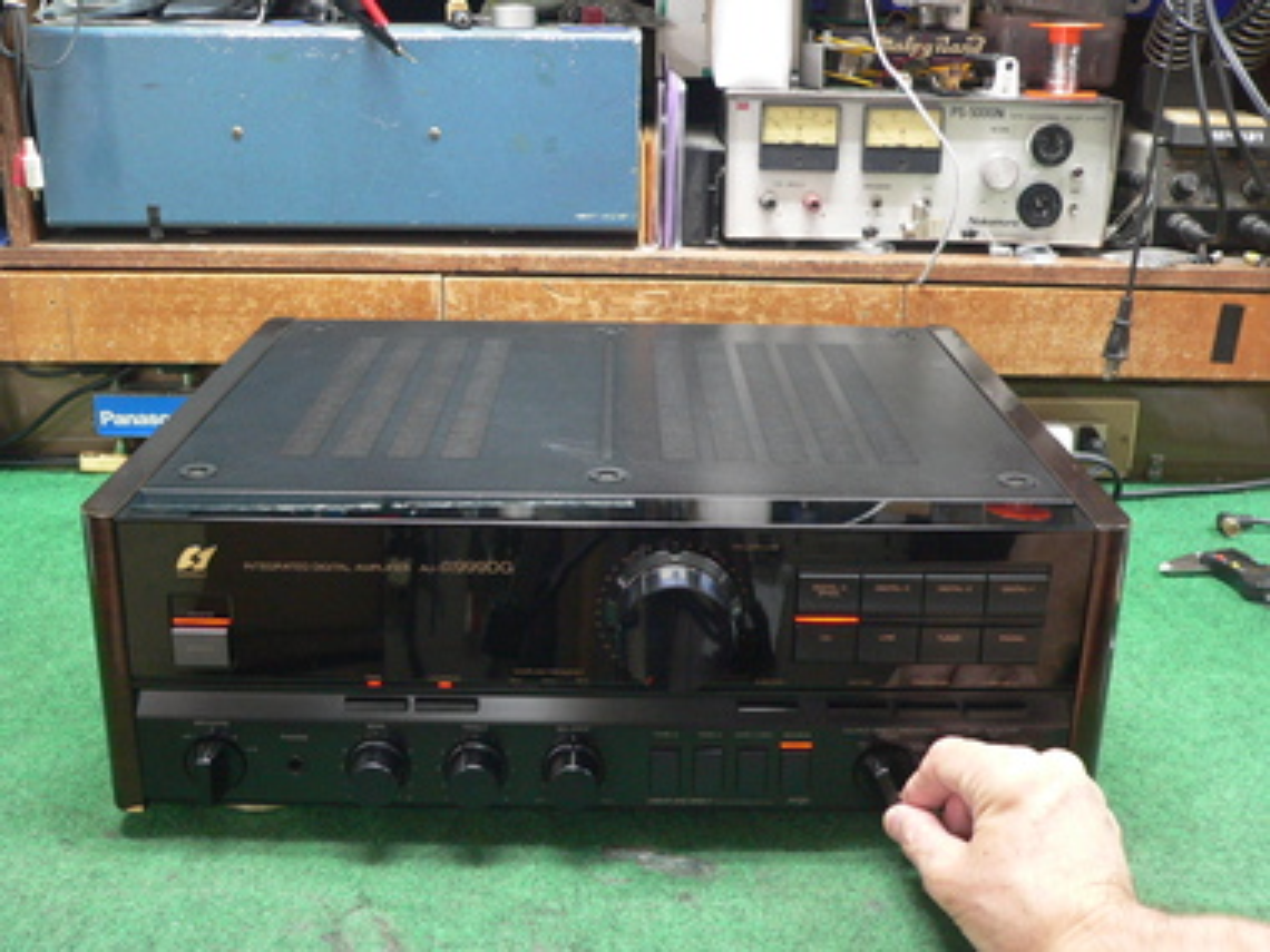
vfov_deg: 36.0
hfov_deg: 46.8
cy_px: 476
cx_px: 635
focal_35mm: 40
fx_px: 1468
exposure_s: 1/4
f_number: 2.8
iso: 200
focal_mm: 6.7
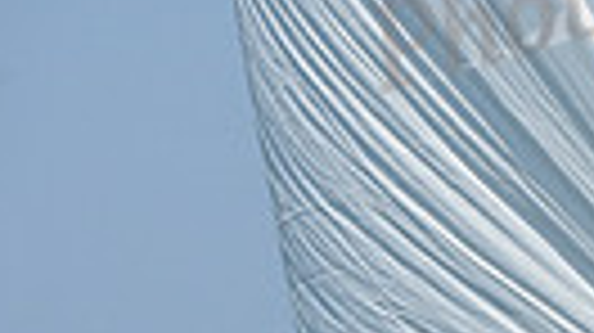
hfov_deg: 2.9
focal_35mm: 736
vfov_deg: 1.6
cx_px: 1242
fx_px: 11583
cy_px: 560
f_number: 8
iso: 250
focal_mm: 160
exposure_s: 1/1250
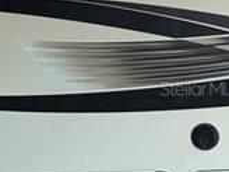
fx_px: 992
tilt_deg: +6.5
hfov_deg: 9.8
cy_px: 88
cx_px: -471
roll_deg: +0.7
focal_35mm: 150
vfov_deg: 9.9
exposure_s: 1/1156
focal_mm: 6.76
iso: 80
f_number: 1.78
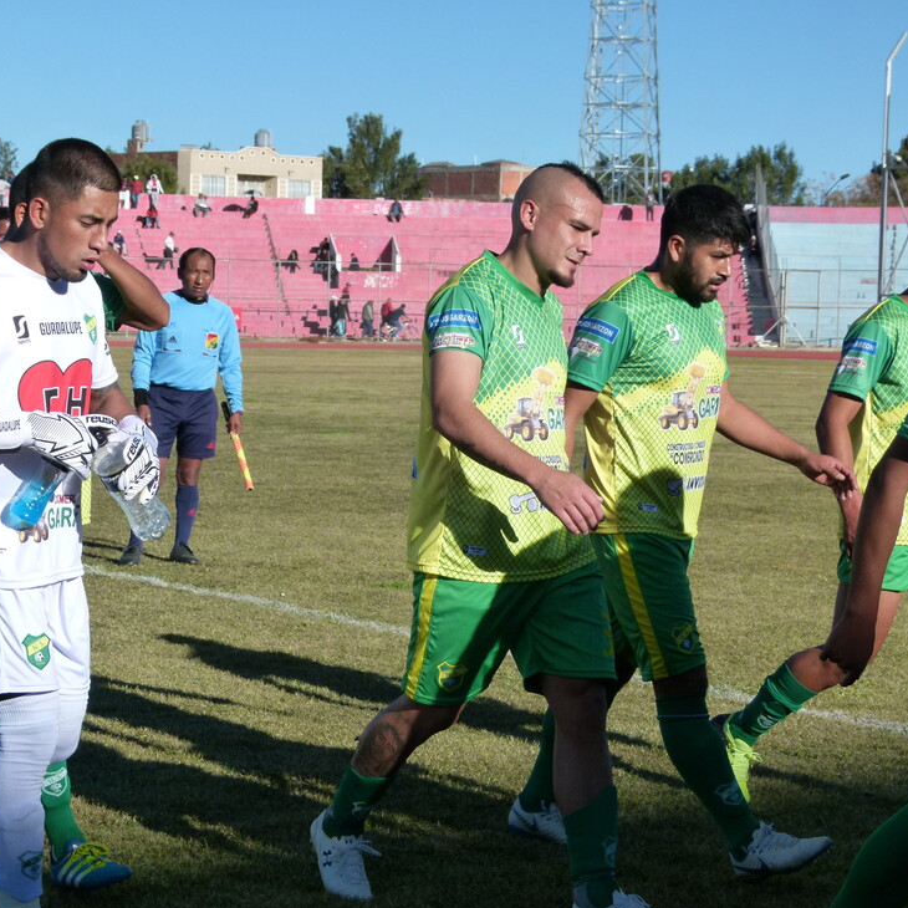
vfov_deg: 19.5
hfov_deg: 19.5
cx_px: 352
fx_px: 2641
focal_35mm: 89
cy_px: 456
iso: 160
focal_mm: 13.5
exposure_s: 1/1300
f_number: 4
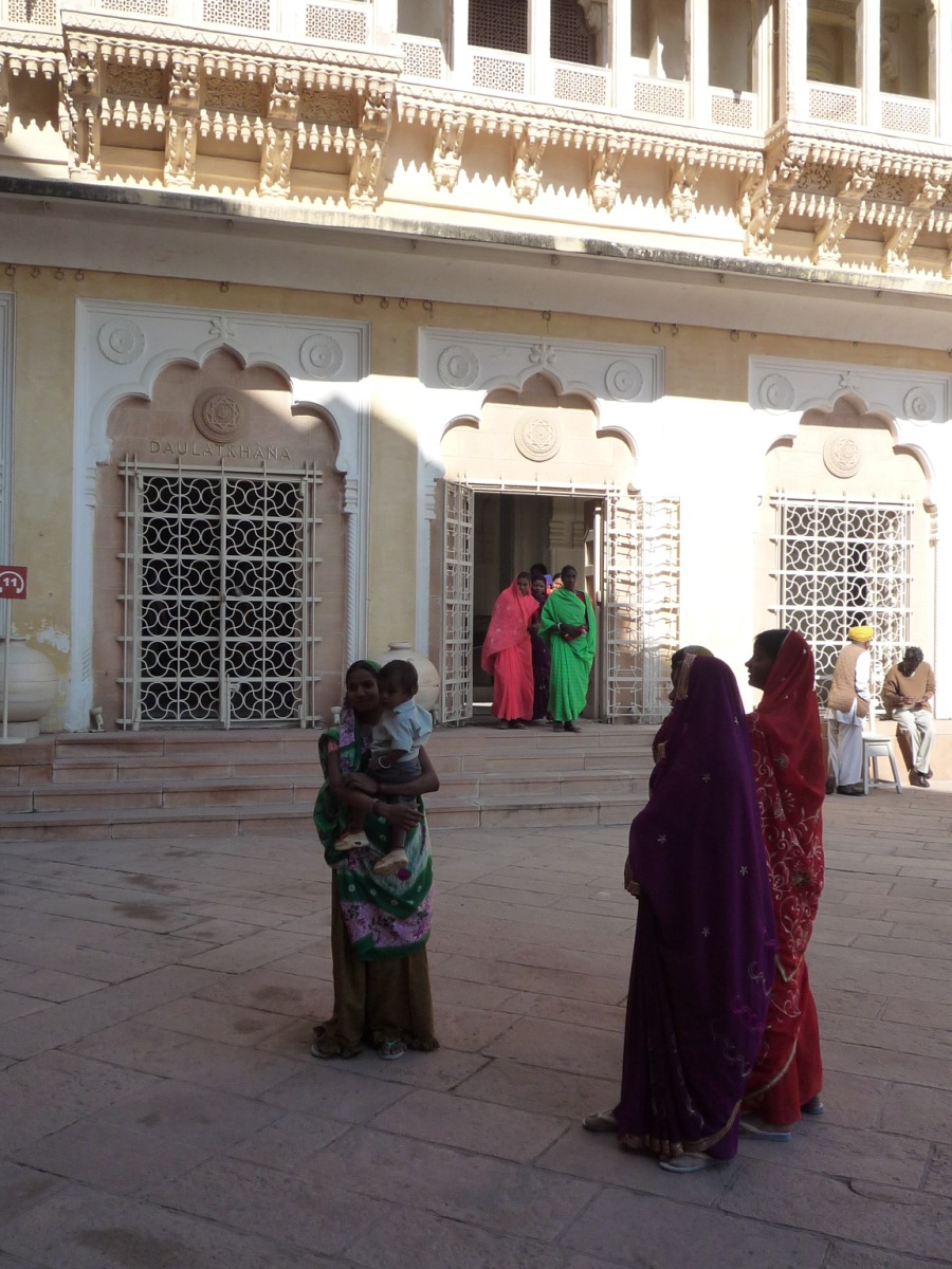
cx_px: 476
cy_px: 634
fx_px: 1173
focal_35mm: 32
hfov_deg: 44.2
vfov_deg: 56.8
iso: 160
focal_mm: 4.7
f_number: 4
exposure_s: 1/500
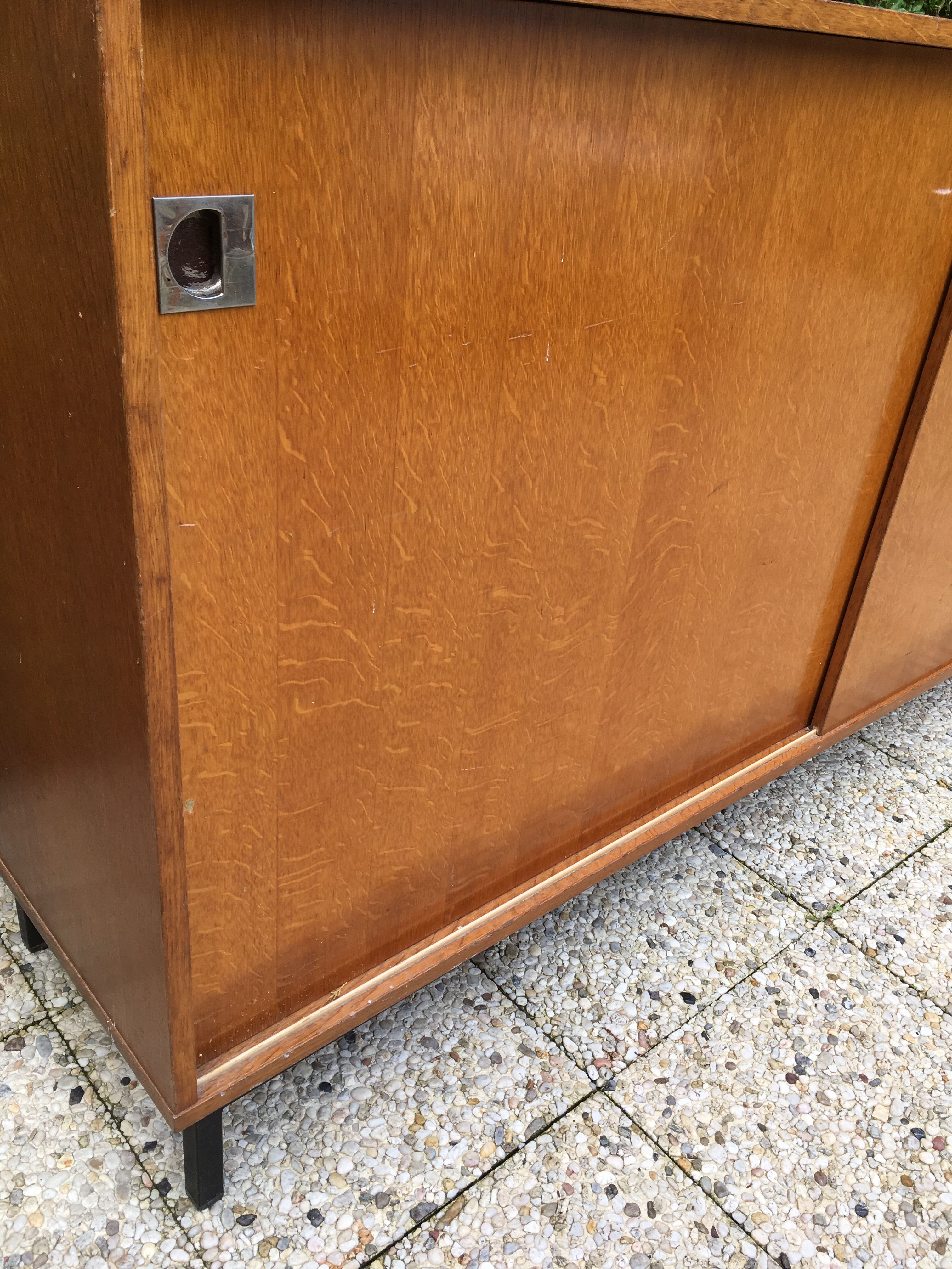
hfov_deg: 48.2
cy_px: 634
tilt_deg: -29.4
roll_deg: -6.8
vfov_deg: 61.7
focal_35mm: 29
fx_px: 1063
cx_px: 476
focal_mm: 4.15
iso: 25
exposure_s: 1/267
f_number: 2.2
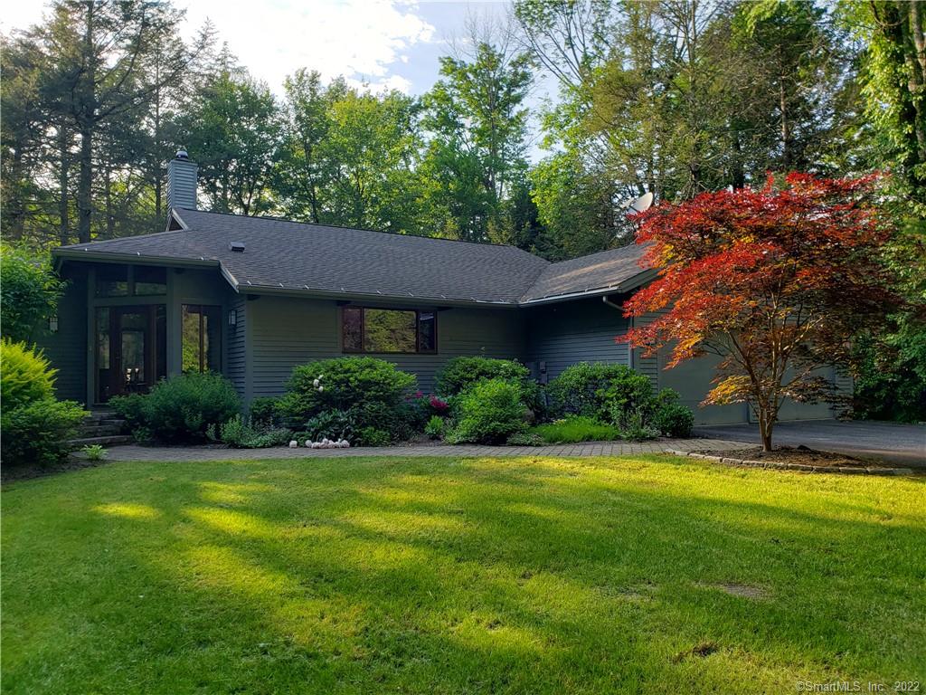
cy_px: 348
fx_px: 696
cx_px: 463
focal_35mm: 26
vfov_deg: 53.1
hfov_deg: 67.3
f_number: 2.4
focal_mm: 4.3
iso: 50
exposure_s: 1/276
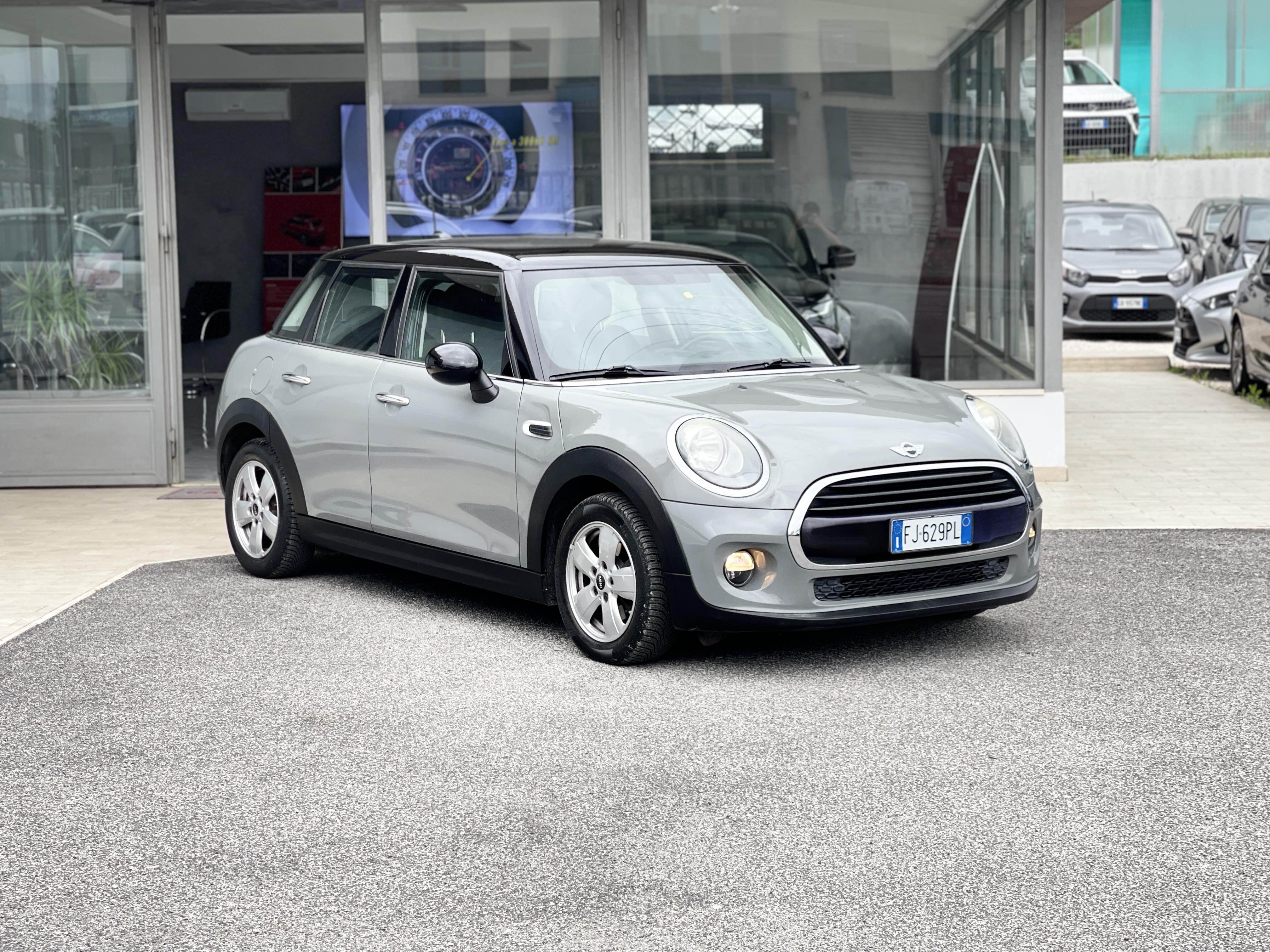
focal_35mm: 64
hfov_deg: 30.3
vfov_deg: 22.9
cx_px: 635
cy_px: 476
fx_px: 2348
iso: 25
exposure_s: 1/159
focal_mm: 7.5
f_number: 2.2
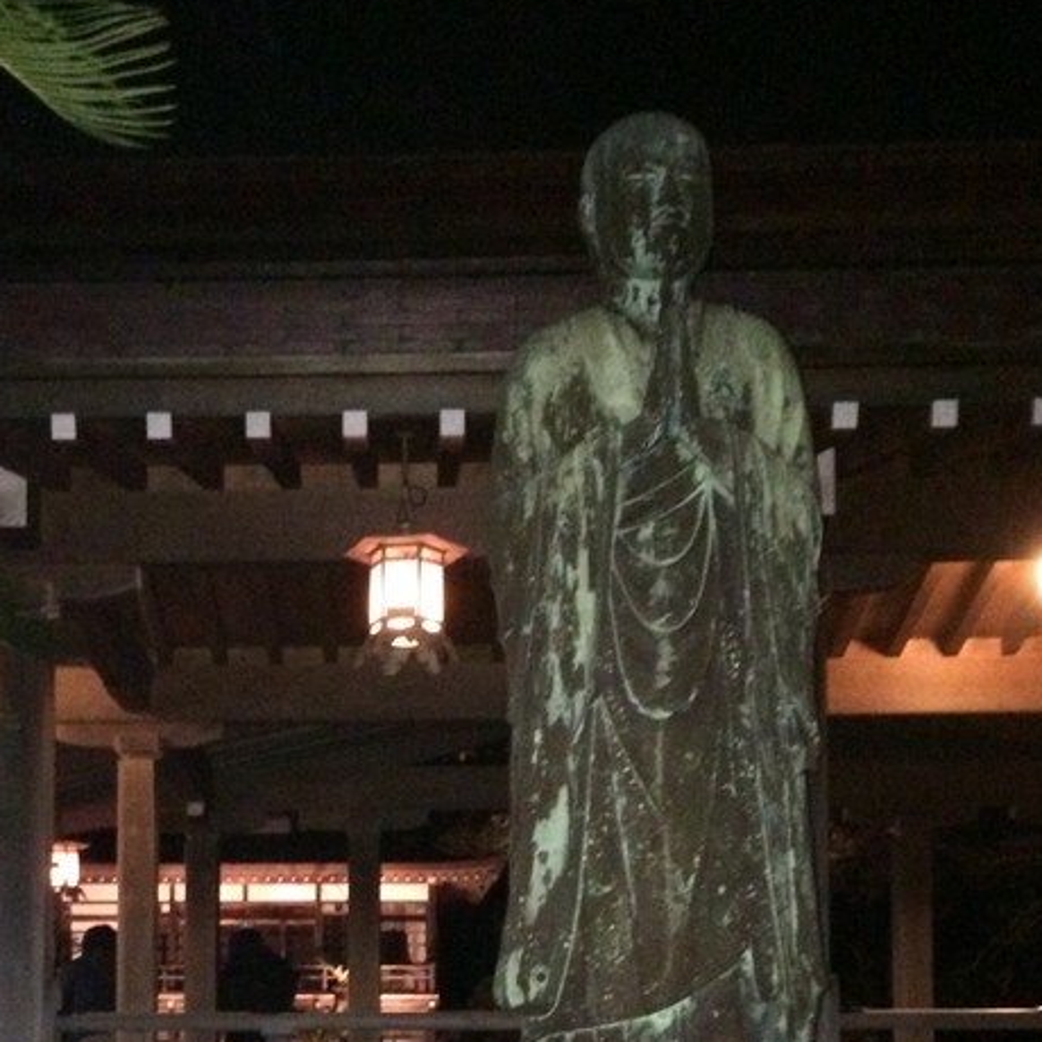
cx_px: 362
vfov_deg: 28.3
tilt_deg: +0.9
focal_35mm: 57
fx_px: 1941
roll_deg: +1.2
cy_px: 1035
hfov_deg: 29.9
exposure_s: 1/16
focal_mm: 4.15
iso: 1000
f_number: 2.2
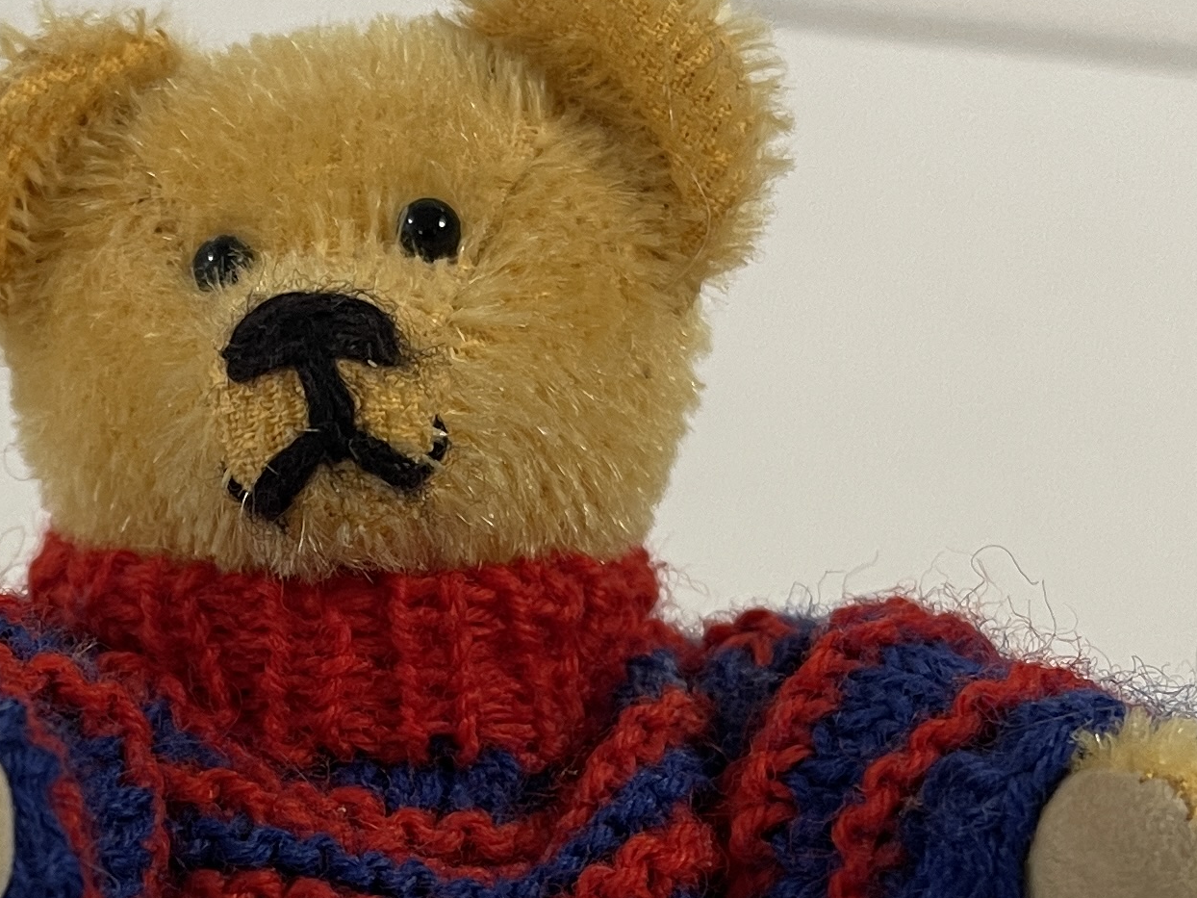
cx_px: 207
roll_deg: -9.6
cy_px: 872
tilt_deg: -27.5
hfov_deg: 23.7
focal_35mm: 81
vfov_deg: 17.8
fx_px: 2801
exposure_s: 1/50
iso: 100
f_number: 1.6
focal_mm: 5.1
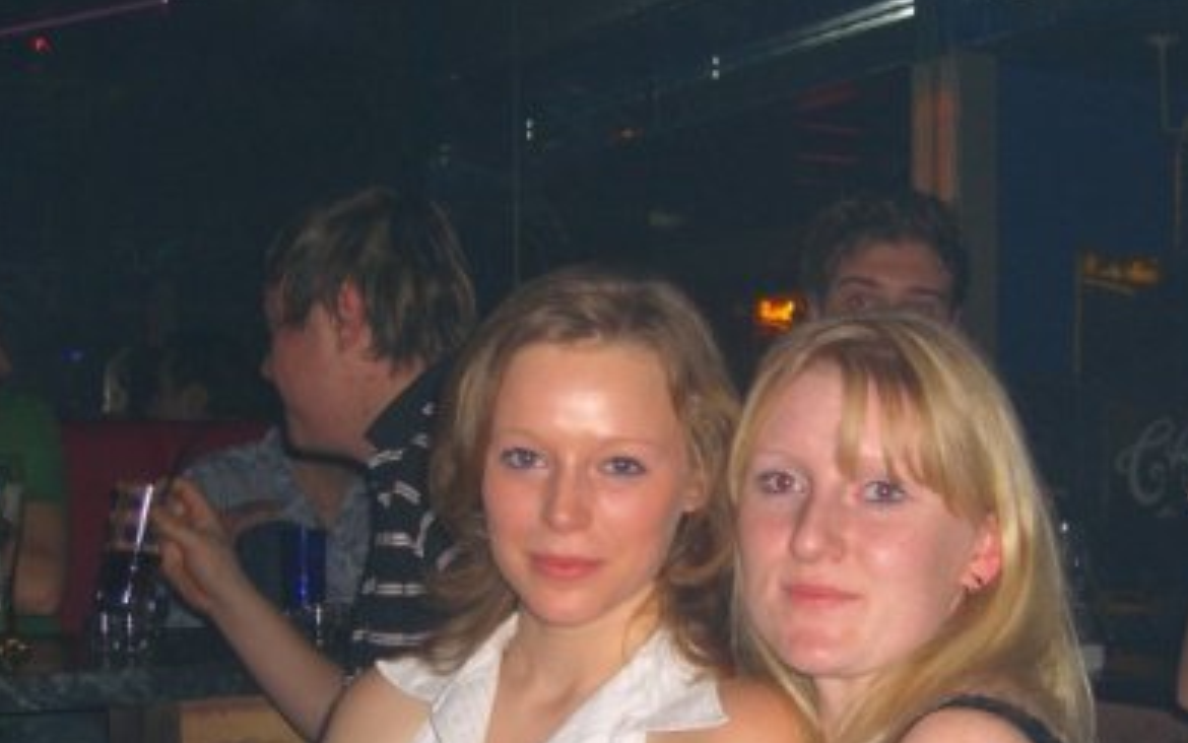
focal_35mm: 62
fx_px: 2008
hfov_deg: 32.8
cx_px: 731
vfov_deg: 20.6
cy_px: 667
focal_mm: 7.9
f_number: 2.8
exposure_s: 1/60
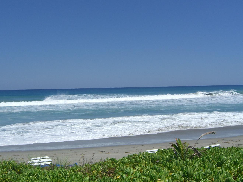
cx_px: 109
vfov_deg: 31.5
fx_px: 323
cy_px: 85
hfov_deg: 41.2
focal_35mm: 46
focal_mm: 7.9
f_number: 8
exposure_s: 1/320
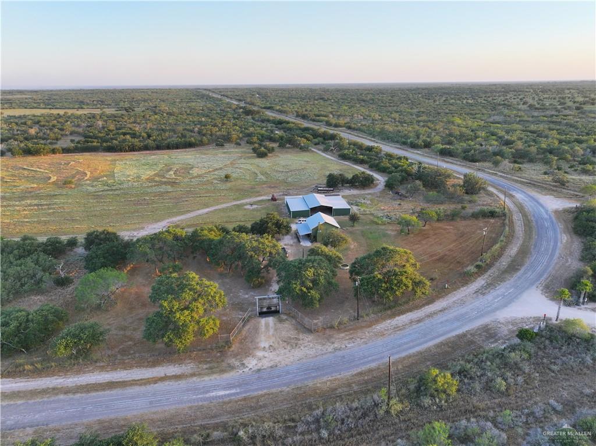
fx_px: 413
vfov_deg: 56.8
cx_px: 298
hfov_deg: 71.6
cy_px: 223
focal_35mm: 24
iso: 280
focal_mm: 12.29
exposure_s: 1/240
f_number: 2.8
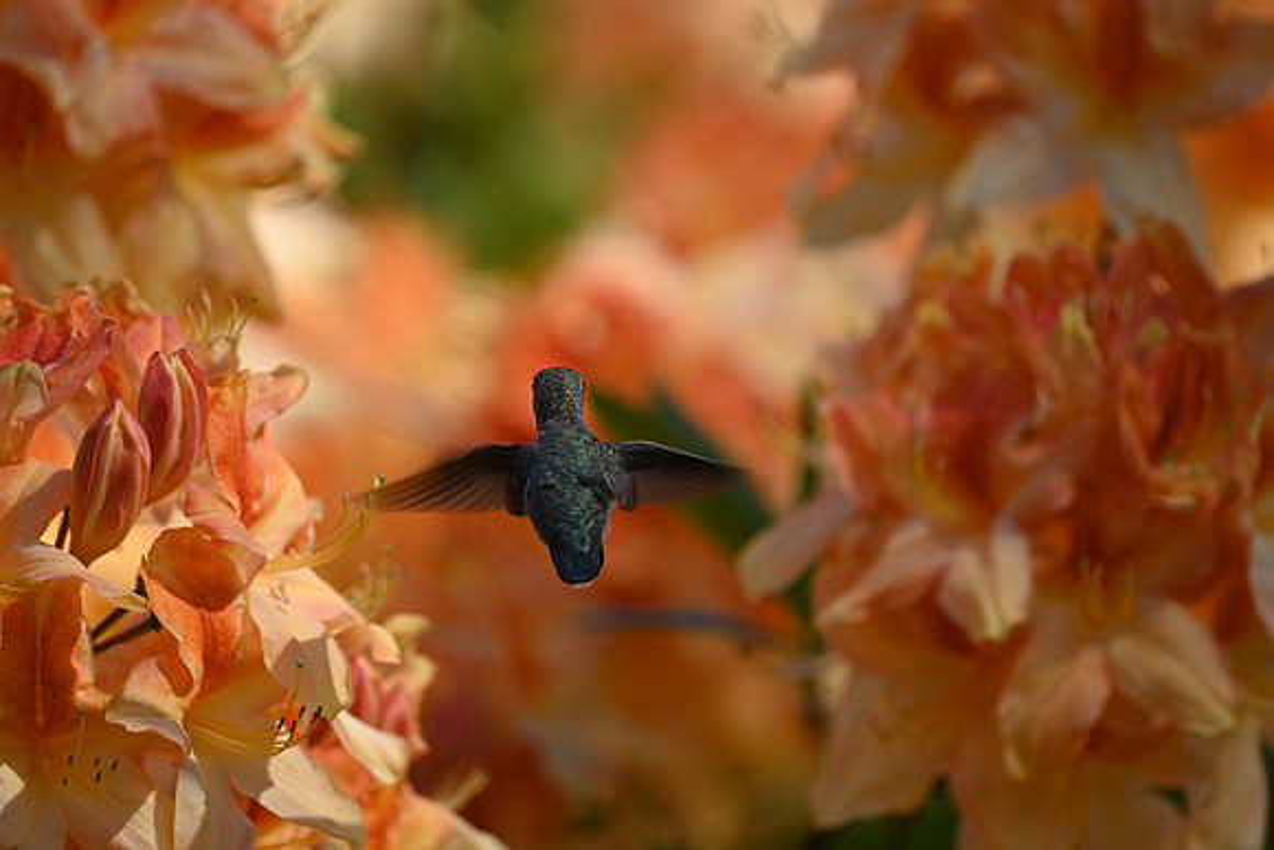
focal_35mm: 600
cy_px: 425
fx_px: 21237
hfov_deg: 3.4
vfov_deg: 2.3
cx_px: 637
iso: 360
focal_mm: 600
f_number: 6.3
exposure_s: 1/640
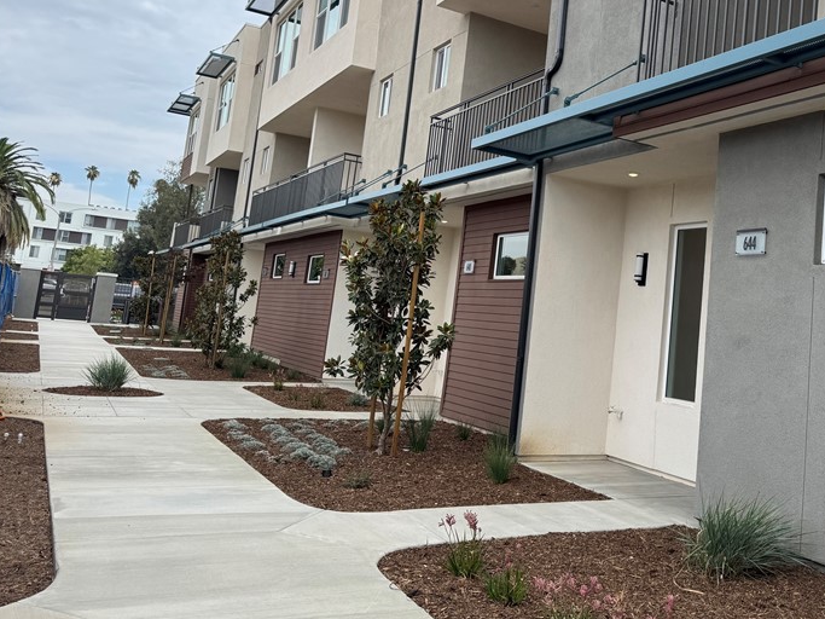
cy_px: 222
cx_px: 610
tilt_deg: +7.6
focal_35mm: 36
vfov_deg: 39.3
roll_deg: -5.0
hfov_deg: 49.5
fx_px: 858
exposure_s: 1/1767
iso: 80
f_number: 1.78
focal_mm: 6.76
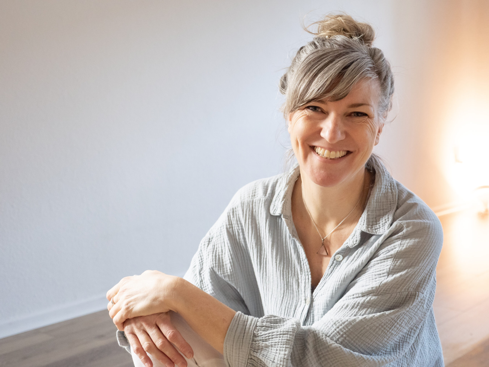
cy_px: 184
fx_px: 735
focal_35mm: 52
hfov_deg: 36.8
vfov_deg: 28.0
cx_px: 244
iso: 2000
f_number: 2.8
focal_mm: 26
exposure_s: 1/60
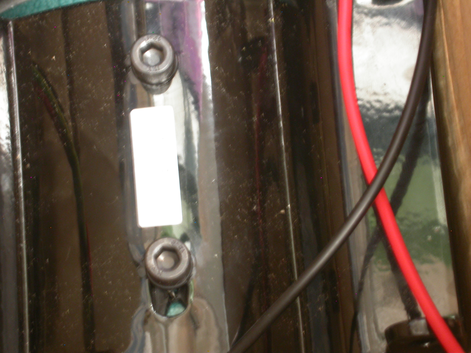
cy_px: 176
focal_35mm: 154
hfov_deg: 12.8
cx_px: 236
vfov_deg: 9.6
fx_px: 2095
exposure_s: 1
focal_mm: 32
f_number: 5.1
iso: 100
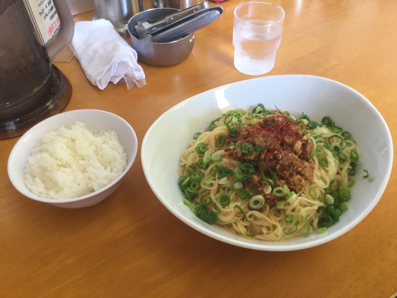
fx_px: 356
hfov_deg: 58.4
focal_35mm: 31
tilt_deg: -49.2
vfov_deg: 45.4
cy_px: 149
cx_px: 198
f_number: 2.4
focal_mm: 3.3
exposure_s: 1/30
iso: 25
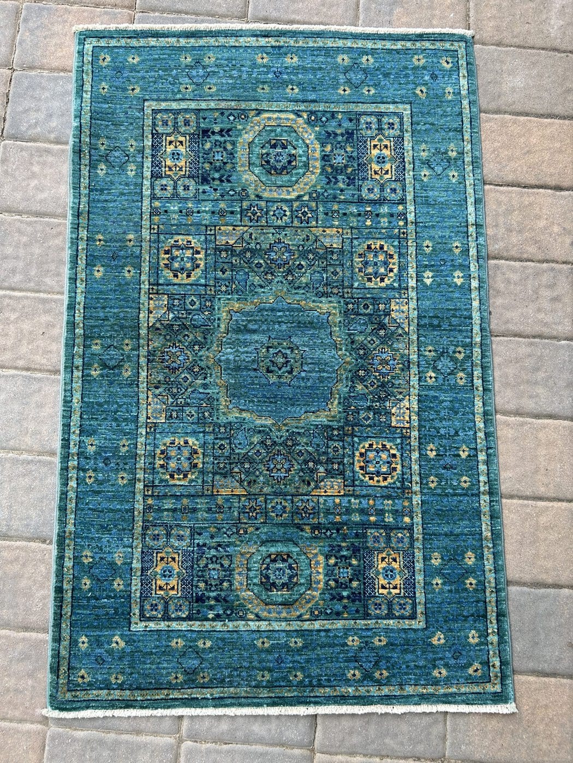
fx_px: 574
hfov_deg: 53.1
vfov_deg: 67.3
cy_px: 382
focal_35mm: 26
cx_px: 286
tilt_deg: -70.6
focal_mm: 5.7
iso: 40
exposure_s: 1/121
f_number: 1.5
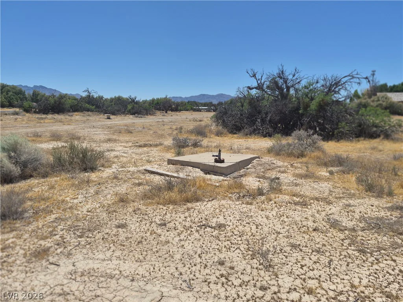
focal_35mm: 23
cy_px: 151
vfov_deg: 58.9
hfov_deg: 73.9
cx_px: 202
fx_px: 268
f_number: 1.8
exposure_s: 1/7696
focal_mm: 5.4
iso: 64
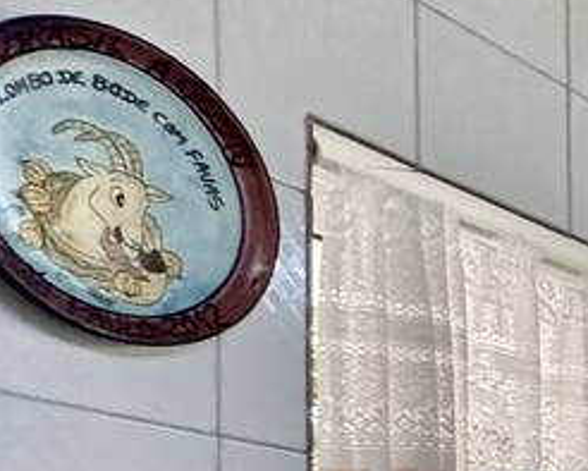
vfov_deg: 17.2
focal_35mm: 80
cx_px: 1661
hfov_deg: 12.4
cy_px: 717
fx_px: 1393
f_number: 2.2
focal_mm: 2.22
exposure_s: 1/120
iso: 125
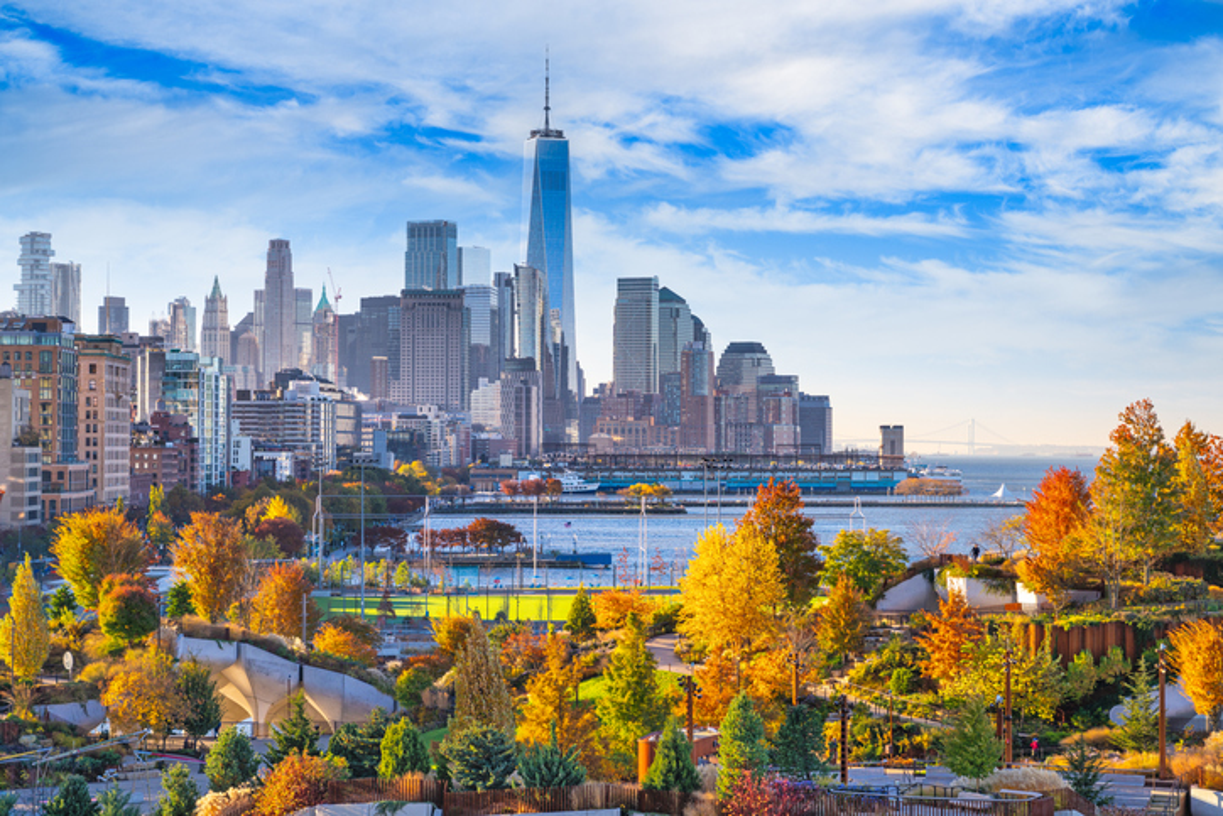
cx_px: 612
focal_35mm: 74
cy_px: 408
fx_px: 2514
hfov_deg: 27.3
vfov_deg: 18.4
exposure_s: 1/80
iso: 125
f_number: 6.3
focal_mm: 74
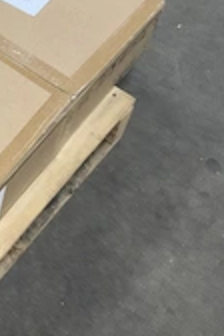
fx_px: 672
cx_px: -84
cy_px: 50
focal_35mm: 72
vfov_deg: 27.3
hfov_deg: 17.5
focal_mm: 3
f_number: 1.8
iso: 200
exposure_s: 1/60
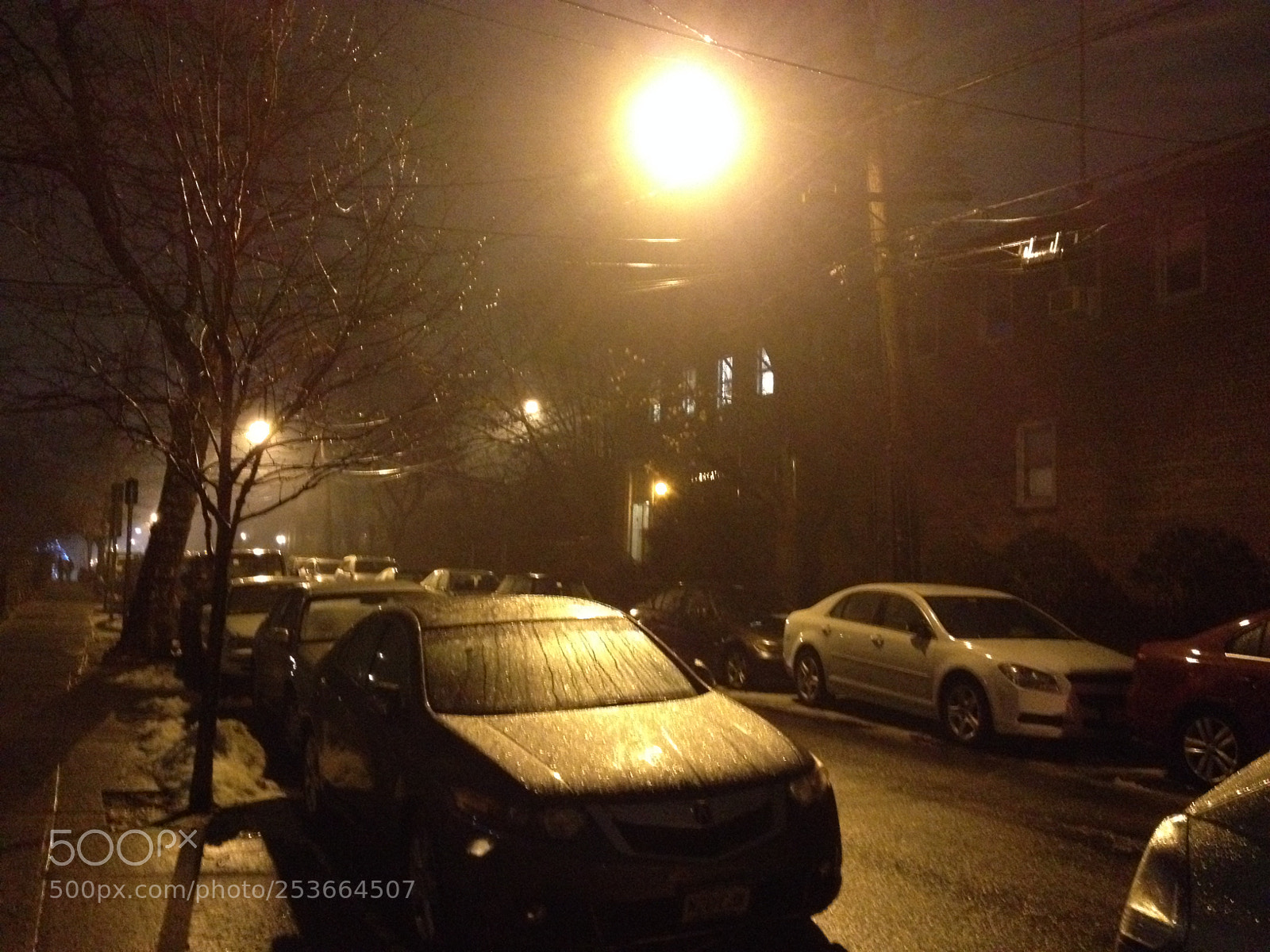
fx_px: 1284
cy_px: 476
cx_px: 635
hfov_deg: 52.6
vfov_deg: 40.7
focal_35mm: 35
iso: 800
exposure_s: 1/15
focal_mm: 4.28
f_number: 2.4
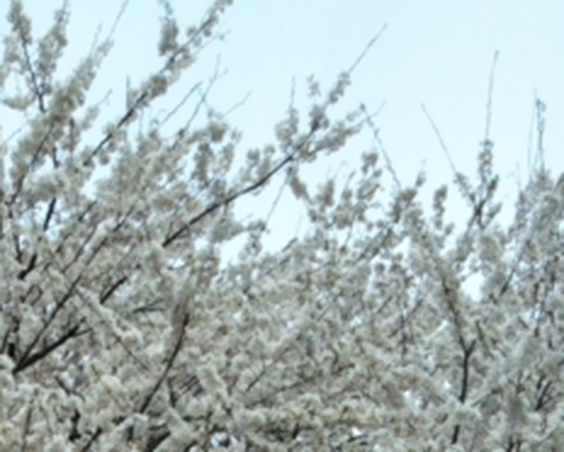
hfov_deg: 14.5
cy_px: 527
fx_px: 2155
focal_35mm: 129
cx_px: -90
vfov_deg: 11.8
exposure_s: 1/815
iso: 28
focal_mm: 4
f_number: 2.2
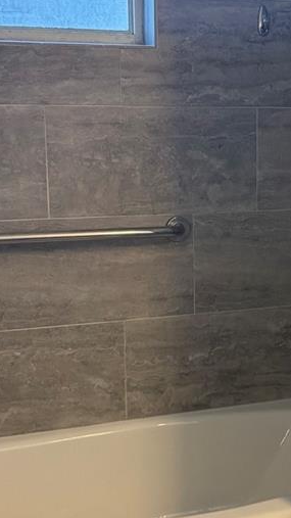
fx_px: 920
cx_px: 292
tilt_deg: -10.2
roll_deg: -0.7
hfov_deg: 17.6
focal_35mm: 67
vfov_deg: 31.4
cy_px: 282
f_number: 1.6
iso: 125
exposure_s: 1/120
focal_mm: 5.96
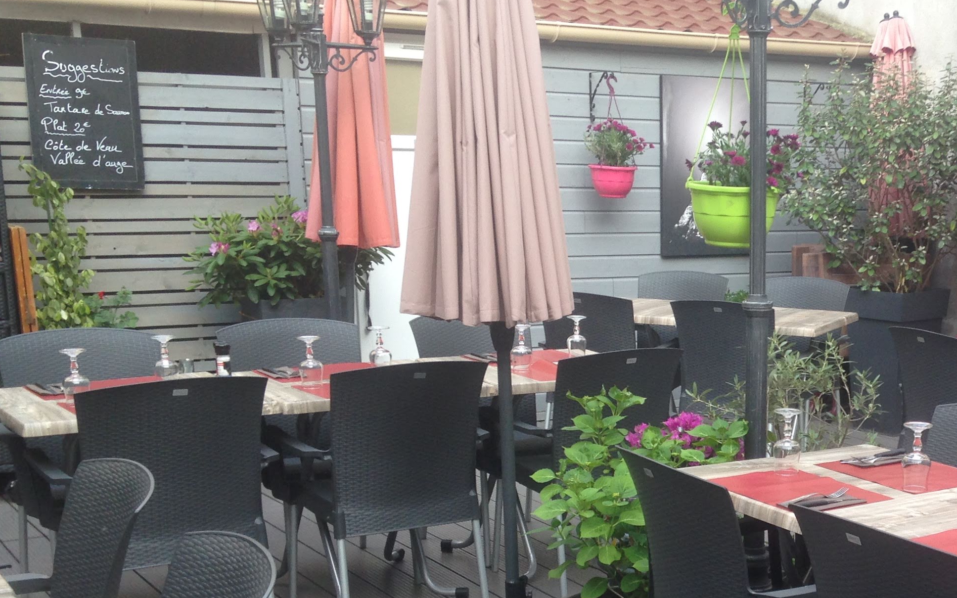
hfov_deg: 33.3
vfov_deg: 21.7
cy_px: 487
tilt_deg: -13.2
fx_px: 1539
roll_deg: -1.8
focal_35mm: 59
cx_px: 805
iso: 50
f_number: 2.4
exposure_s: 1/120
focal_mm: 4.12
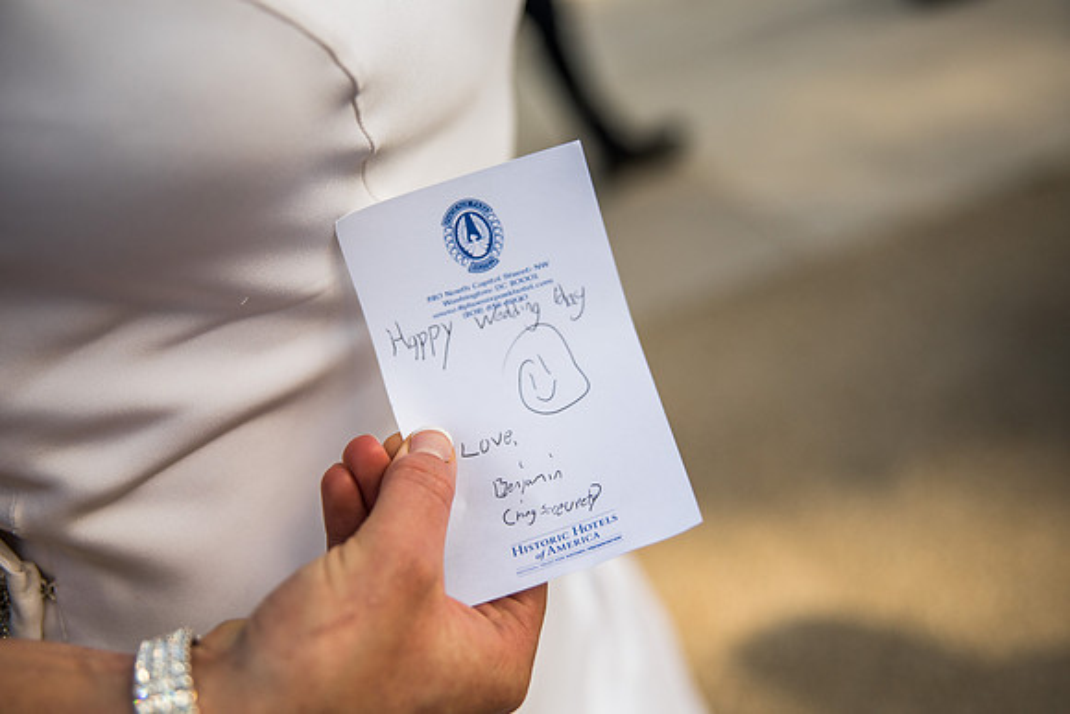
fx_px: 1367
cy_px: 357
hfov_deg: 42.7
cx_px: 535
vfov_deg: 29.3
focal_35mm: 46
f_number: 2.8
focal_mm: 46
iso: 125
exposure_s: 1/4000
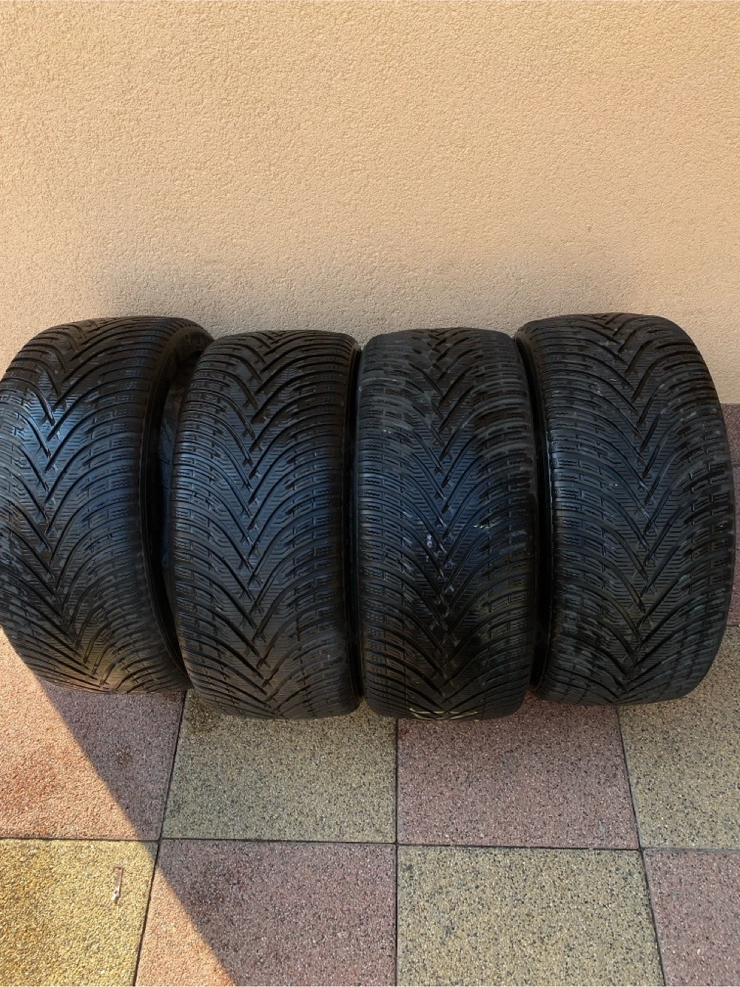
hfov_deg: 53.0
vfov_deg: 67.3
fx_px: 741
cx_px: 370
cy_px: 494
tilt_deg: -52.6
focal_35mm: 26
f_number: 1.8
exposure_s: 1/232
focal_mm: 4.25
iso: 32
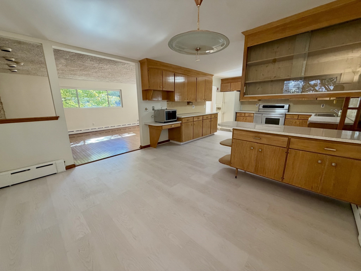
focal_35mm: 14
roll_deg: +1.1
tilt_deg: -12.5
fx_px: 146
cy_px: 136
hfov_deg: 102.1
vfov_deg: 85.7
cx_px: 180
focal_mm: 2.22
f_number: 2.2
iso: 320
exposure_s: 1/99
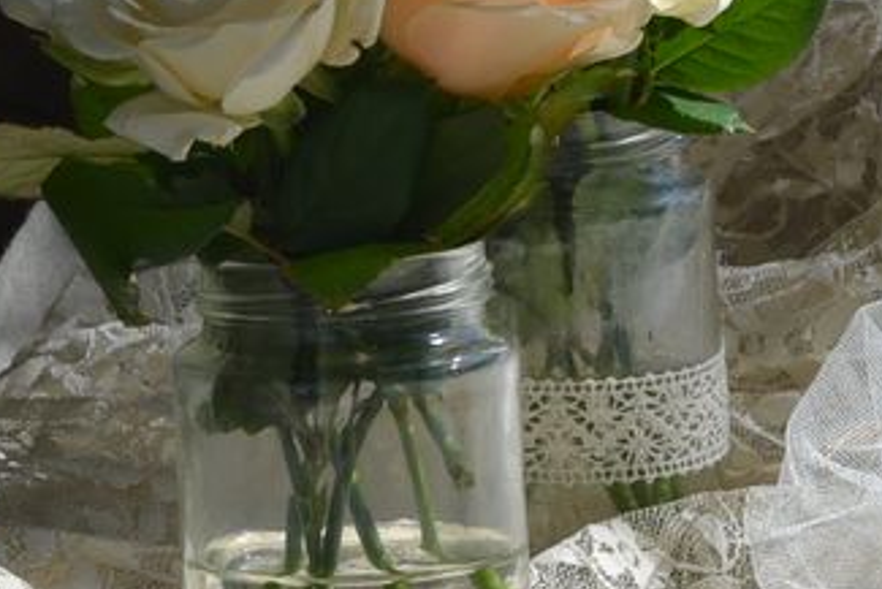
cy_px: -168
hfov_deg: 6.7
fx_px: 7472
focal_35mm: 305
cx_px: 1202
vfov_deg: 4.5
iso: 100
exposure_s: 1/320
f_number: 8
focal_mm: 55
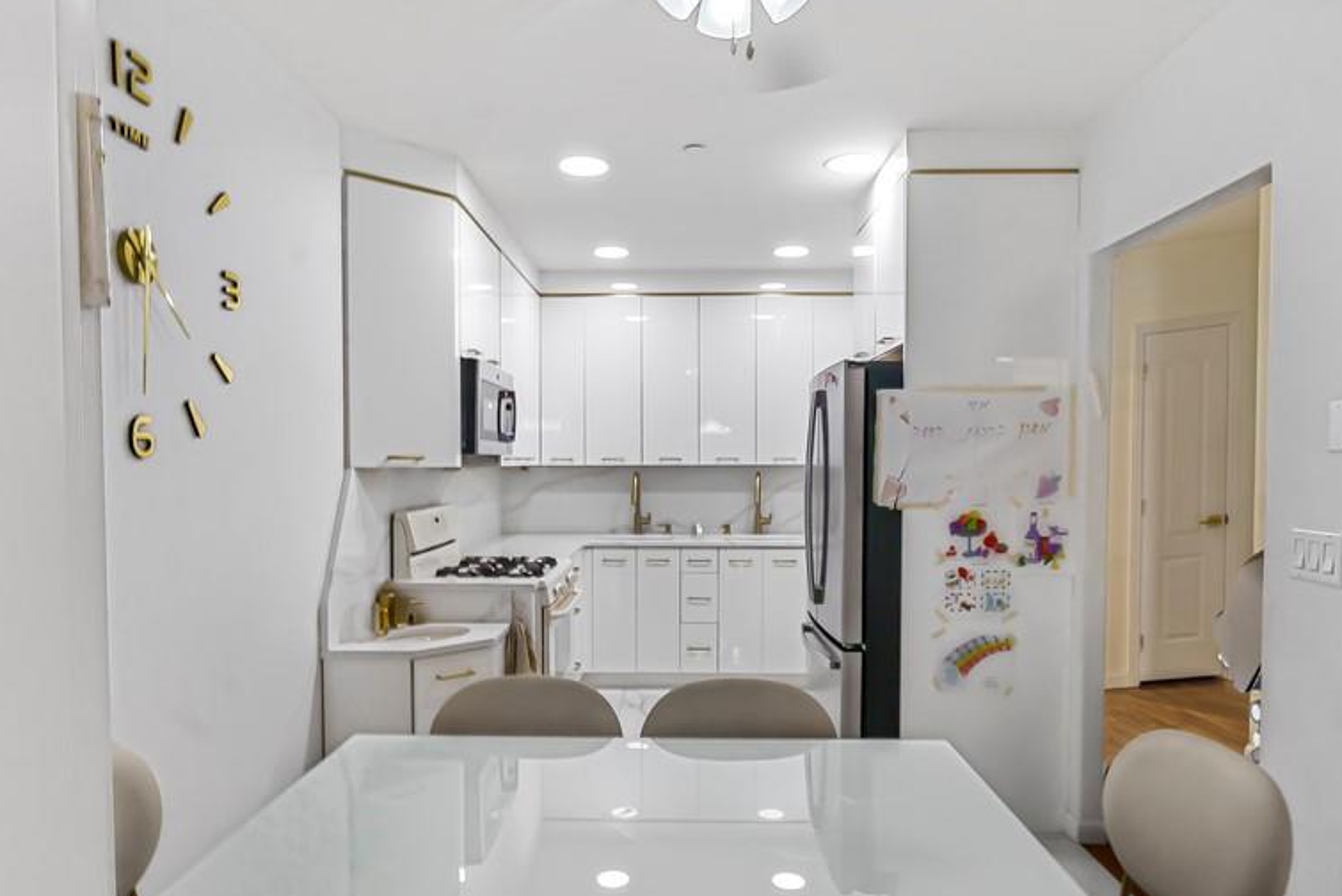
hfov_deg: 76.1
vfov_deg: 55.1
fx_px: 858
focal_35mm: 23
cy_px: 485
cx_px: 670
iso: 400
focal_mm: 16
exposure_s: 1/50
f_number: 8
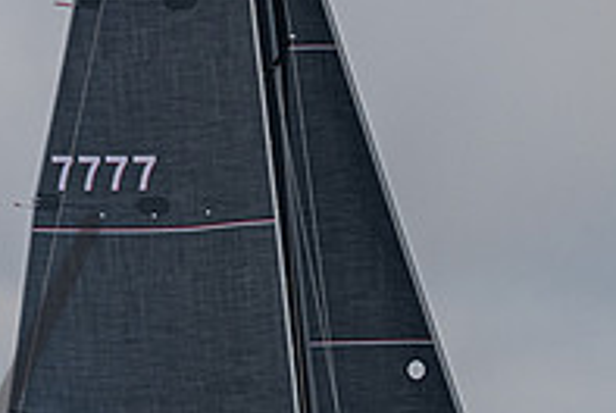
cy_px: 572
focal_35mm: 911
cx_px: 101
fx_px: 15611
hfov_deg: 2.3
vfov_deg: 1.5
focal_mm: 250
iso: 400
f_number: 5.6
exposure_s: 1/2000
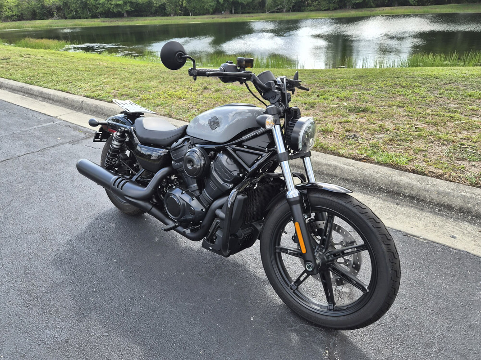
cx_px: 240
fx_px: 320
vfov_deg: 58.9
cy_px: 180
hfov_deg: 73.9
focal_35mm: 23
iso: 80
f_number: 1.8
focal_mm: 5.4
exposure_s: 1/1320
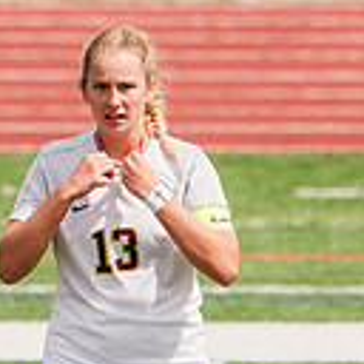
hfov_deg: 0.8
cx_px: 247
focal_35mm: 2306
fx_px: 27434
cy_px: 363
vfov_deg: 0.8
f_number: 6.3
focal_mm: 600
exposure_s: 1/1600
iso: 250
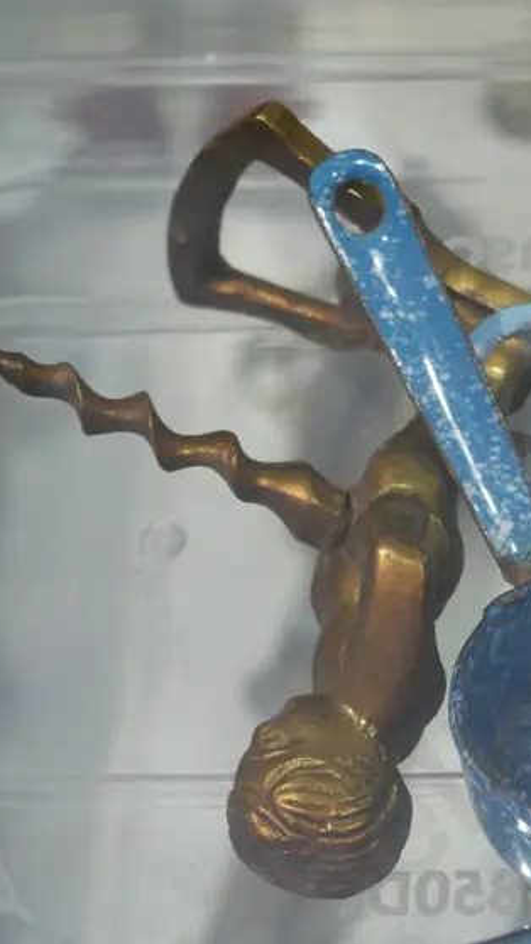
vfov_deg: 21.3
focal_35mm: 100
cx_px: 676
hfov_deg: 11.8
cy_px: 634
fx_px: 2502
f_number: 5.3
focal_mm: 25
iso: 640
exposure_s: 1/60
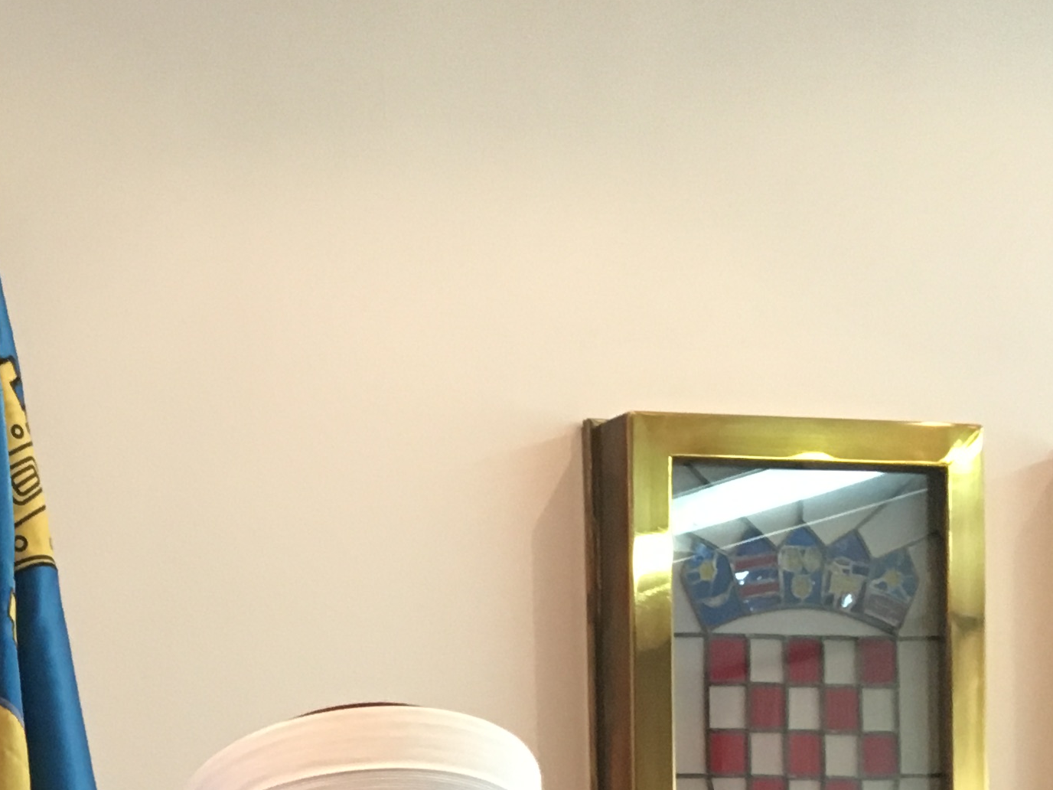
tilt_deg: -1.0
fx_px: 2586
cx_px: -152
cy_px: 1112
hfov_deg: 21.6
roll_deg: +1.1
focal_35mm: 85
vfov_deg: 16.2
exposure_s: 1/33
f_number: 2.2
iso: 160
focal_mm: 4.15
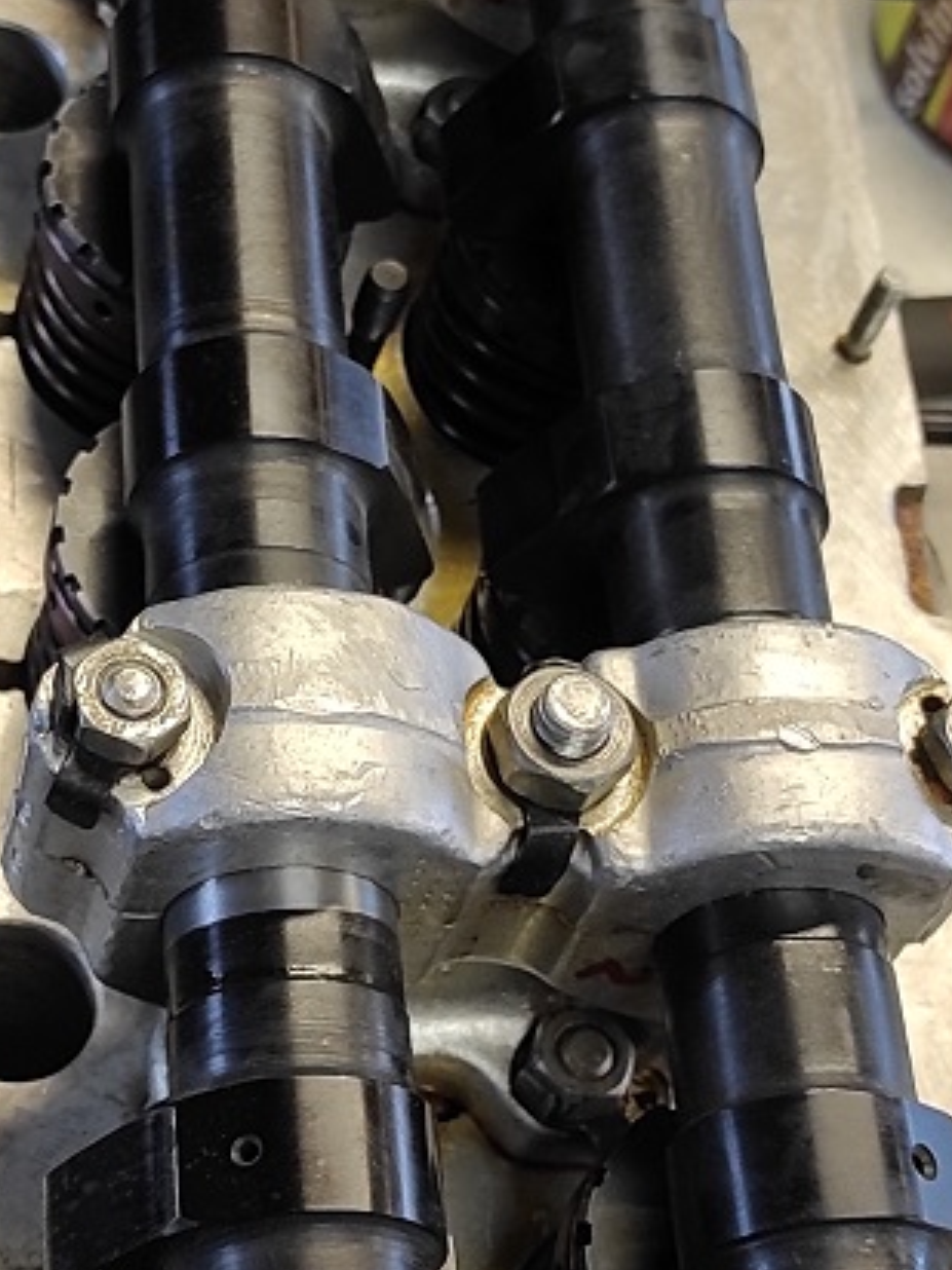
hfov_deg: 18.2
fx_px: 2970
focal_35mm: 81
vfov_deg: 24.1
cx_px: 367
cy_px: 666
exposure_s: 1/50
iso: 266
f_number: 1.89
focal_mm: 5.43
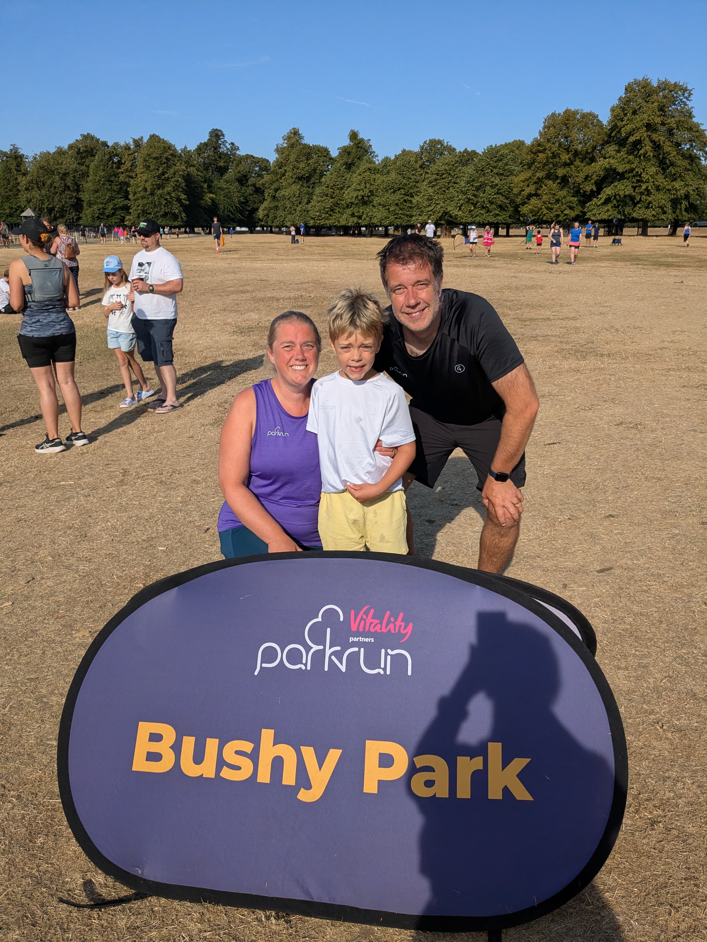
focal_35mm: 27
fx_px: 735
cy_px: 471
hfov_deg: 51.4
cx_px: 354
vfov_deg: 65.3
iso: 61
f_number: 1.73
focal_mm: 4.38
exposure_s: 1/5848
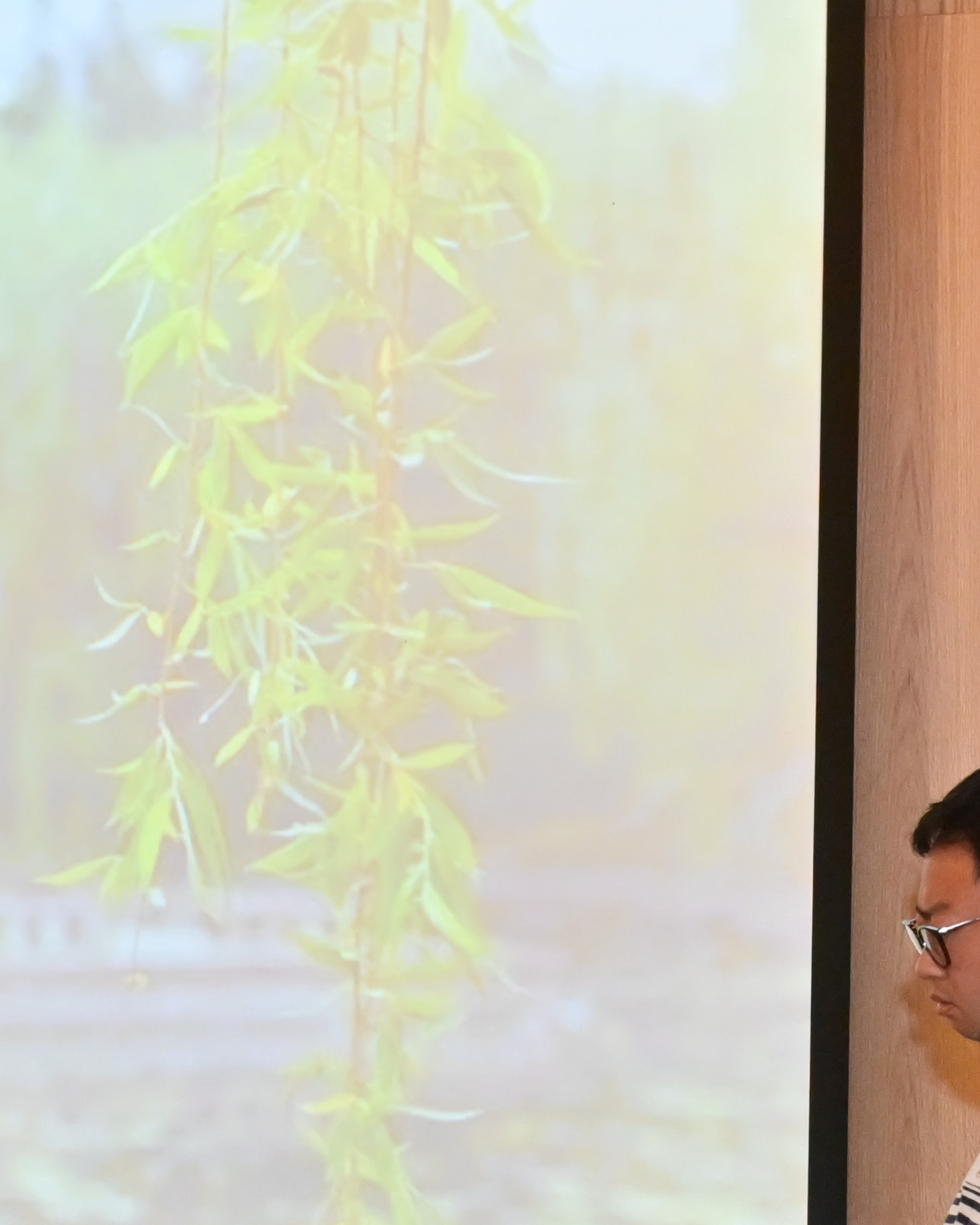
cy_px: 1137
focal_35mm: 149
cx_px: -528
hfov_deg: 10.0
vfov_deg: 12.8
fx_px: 5402
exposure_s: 1/125
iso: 1600
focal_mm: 35
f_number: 5
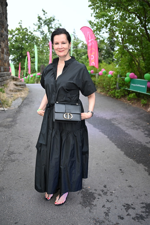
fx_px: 181
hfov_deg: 45.0
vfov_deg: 63.7
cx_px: 75
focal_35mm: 29
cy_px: 112
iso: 2500
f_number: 2.8
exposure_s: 1/1000
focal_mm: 29
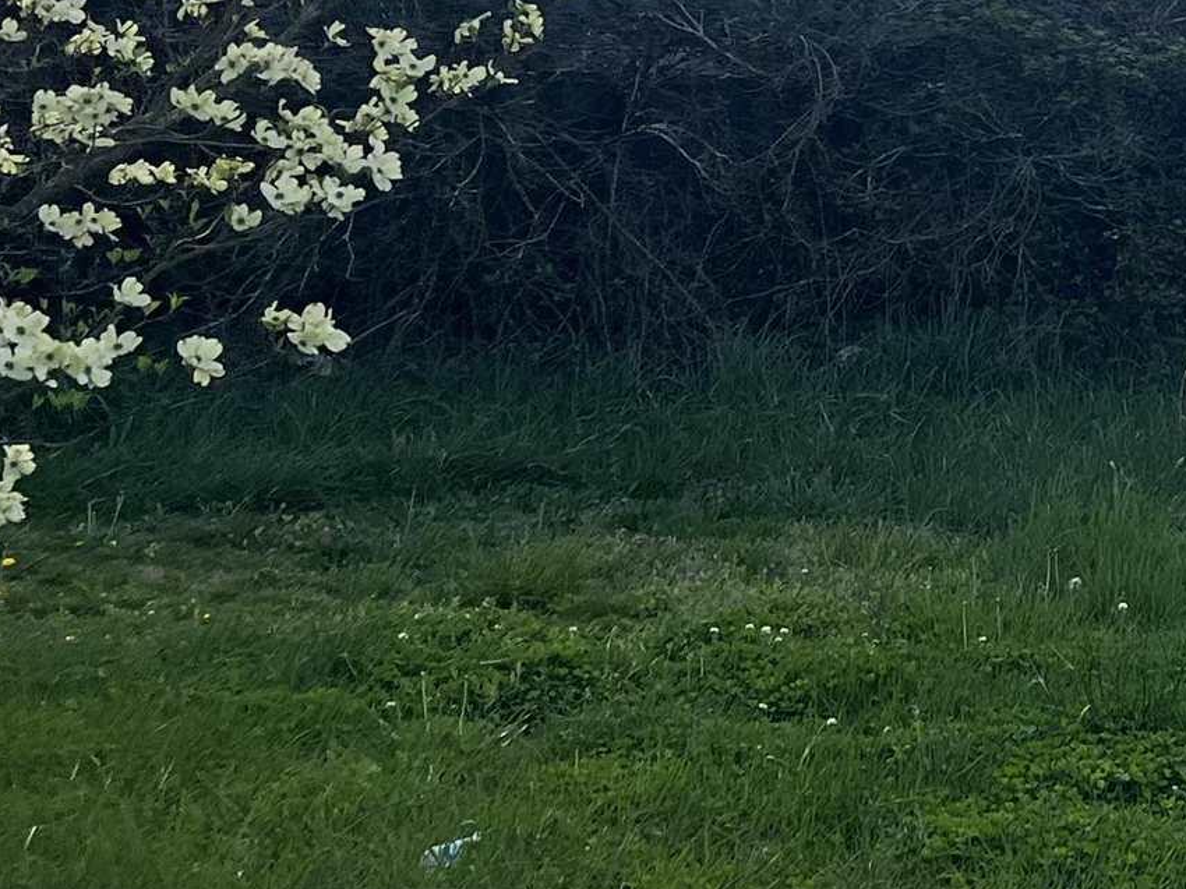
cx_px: 1506
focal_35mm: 94
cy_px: -78
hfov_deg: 19.4
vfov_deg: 15.3
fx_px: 3220
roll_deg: -1.6
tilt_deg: +8.7
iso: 50
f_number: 1.5
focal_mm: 5.7
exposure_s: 1/6993
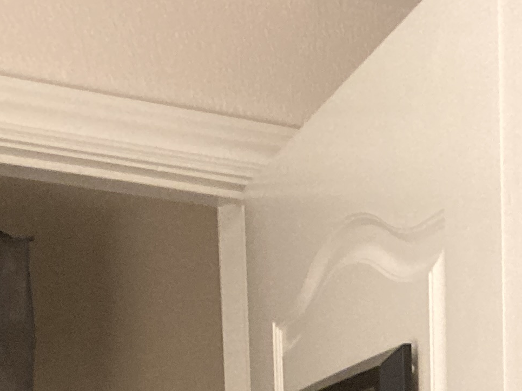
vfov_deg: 11.5
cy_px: 764
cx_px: 439
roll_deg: +0.9
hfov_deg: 16.7
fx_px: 1765
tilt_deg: -4.8
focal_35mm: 117
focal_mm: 3.99
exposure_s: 1/30
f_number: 1.8
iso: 320
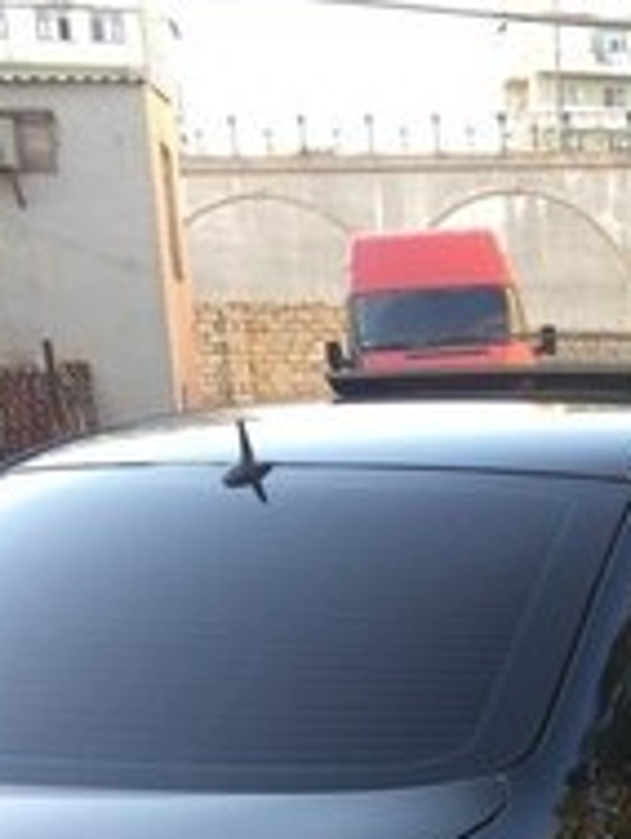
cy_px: 999
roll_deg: +0.4
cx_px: 804
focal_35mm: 76
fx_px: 1845
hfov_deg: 18.2
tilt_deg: -17.9
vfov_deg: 23.5
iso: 50
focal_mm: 4.15
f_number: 2.2
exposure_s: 1/100
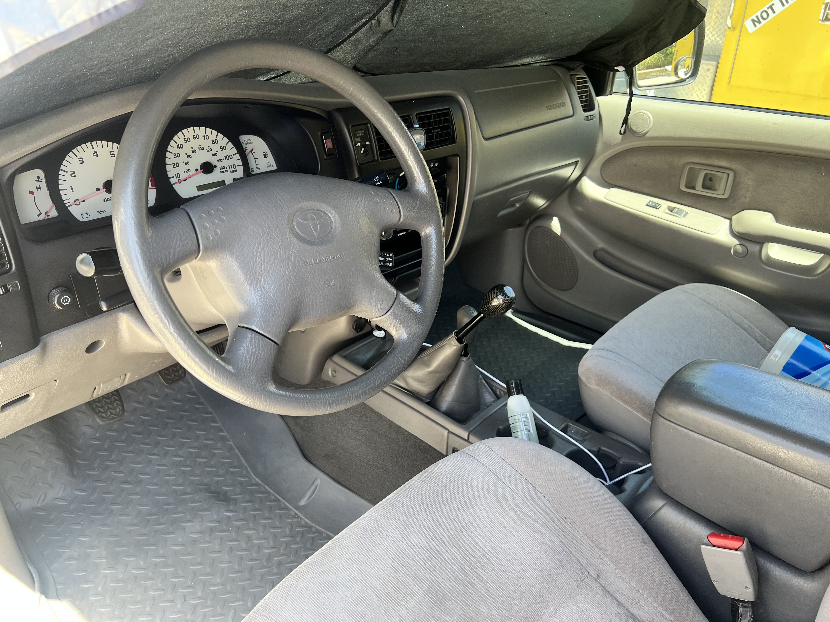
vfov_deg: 53.1
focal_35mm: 26
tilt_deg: -29.0
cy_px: 311
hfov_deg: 67.3
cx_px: 415
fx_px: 623
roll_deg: -0.7
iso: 64
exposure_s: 1/140
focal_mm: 5.7
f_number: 1.5
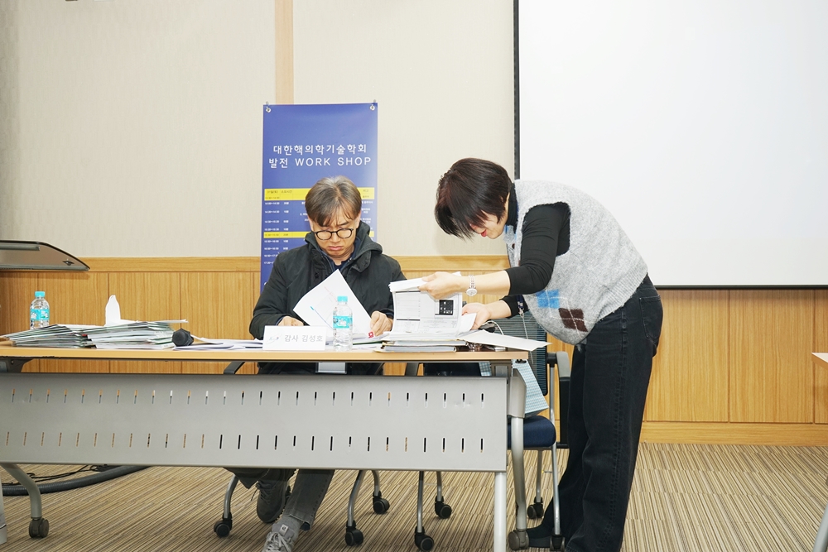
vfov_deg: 29.3
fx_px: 1058
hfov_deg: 42.7
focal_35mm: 46
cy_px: 276
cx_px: 414
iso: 320
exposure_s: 1/60
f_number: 7.1
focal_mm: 46
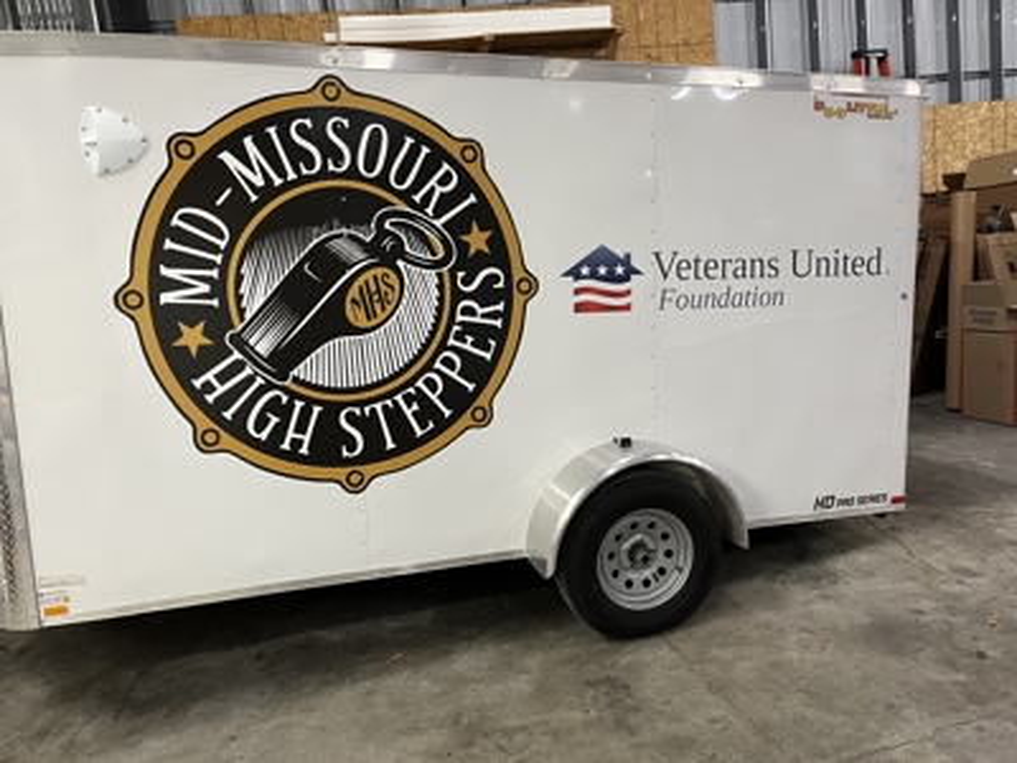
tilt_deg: -9.6
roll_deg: +6.8
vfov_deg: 53.1
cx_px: 508
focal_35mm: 26
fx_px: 764
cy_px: 382
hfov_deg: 67.3
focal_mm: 5.1
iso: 200
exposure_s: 1/60
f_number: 1.6
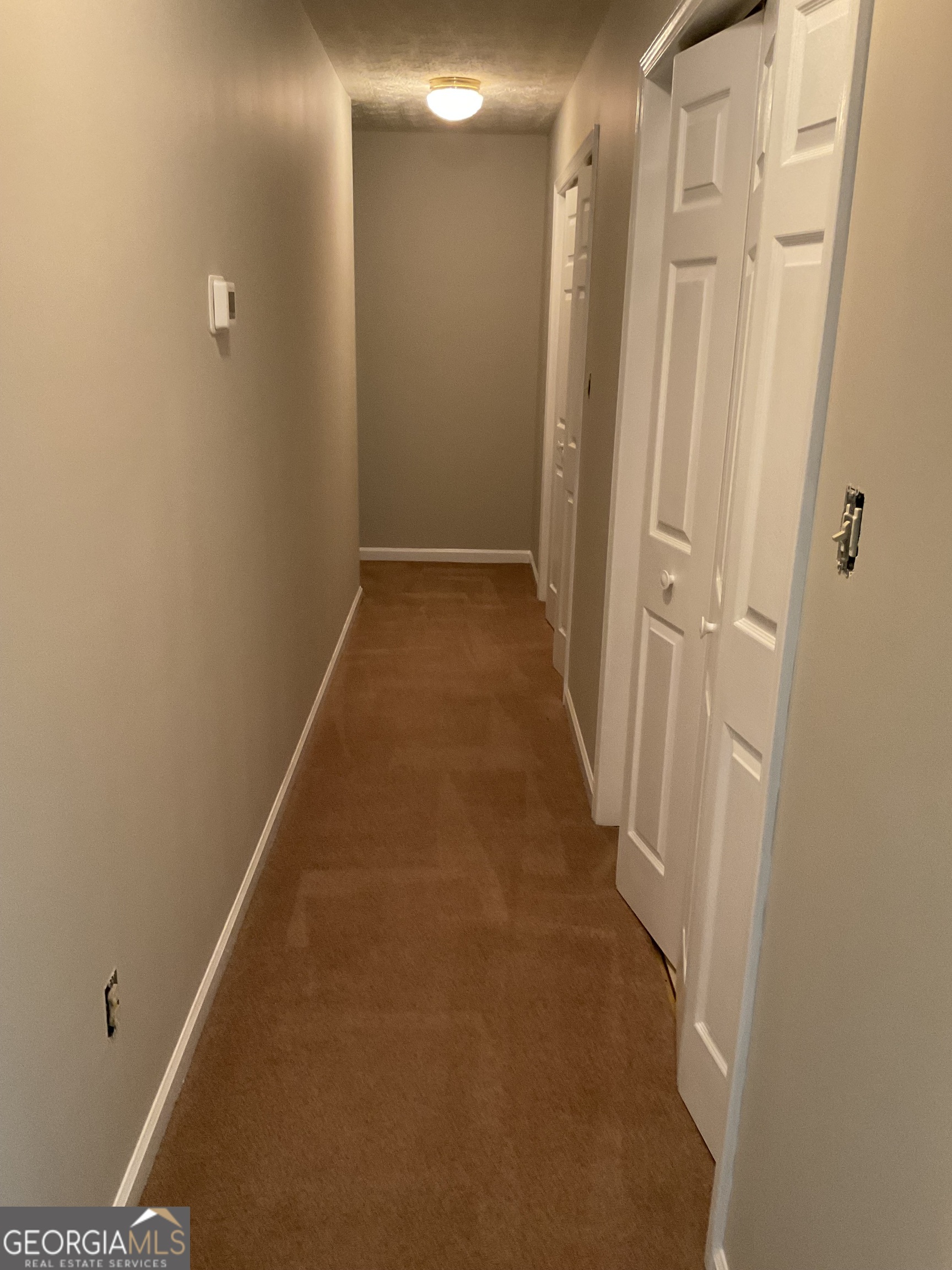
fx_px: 1063
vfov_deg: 61.7
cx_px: 476
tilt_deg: -18.9
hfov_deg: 48.2
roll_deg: -1.4
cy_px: 635
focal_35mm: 29
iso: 200
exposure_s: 1/60
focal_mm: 3
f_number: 1.8
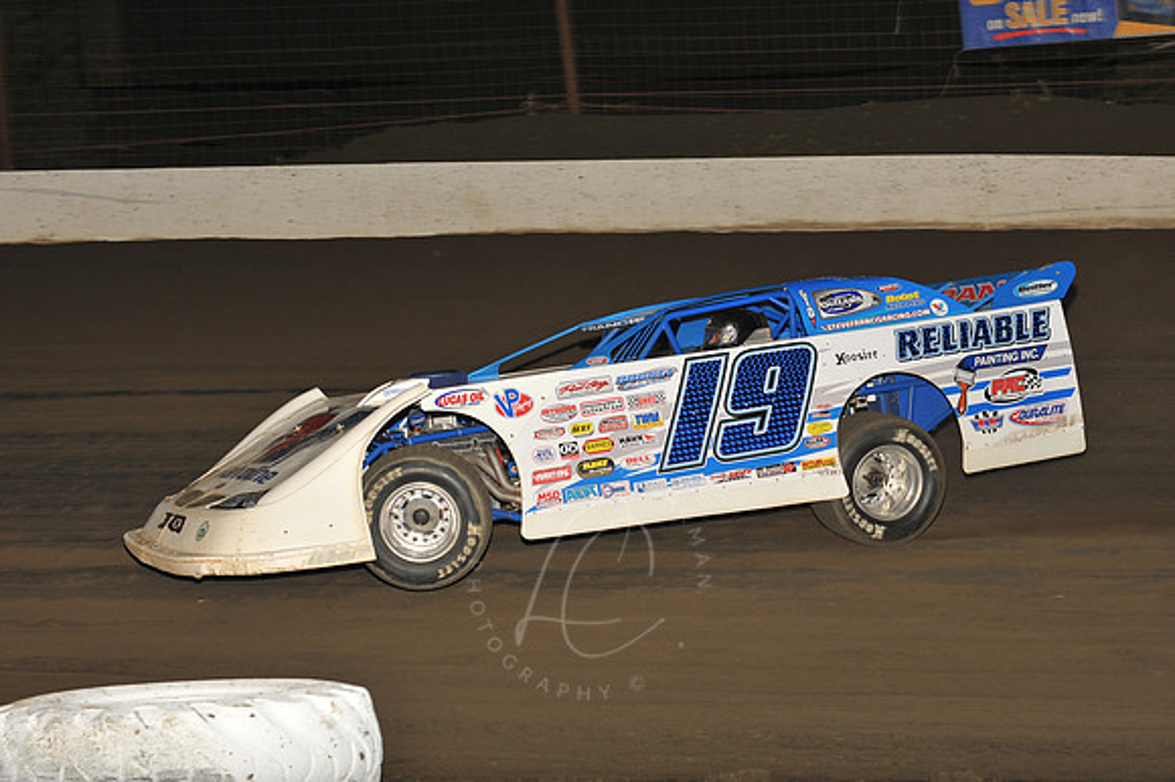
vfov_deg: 15.9
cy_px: 391
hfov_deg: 23.7
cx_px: 588
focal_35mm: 86
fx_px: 2805
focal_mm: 86
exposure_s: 1/320
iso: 800
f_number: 7.1
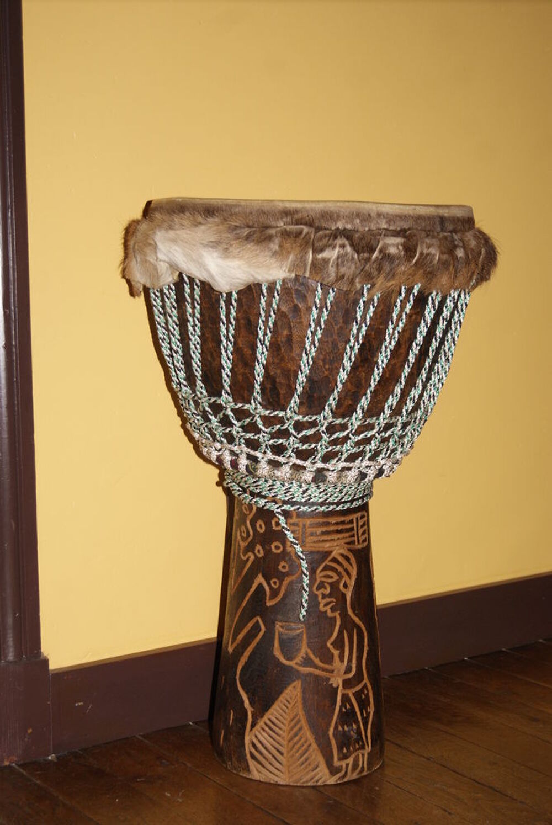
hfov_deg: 16.6
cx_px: 276
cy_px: 412
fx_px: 1893
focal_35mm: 82
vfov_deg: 24.6
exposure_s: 1/80
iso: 400
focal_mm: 55
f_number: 5.6
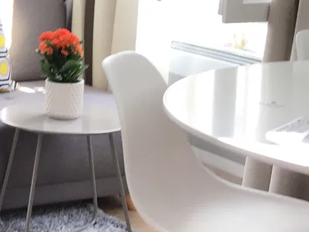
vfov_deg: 13.9
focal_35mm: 106
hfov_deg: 17.1
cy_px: 80
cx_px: -127
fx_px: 946
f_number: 2.4
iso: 25
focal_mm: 3.3
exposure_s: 1/50
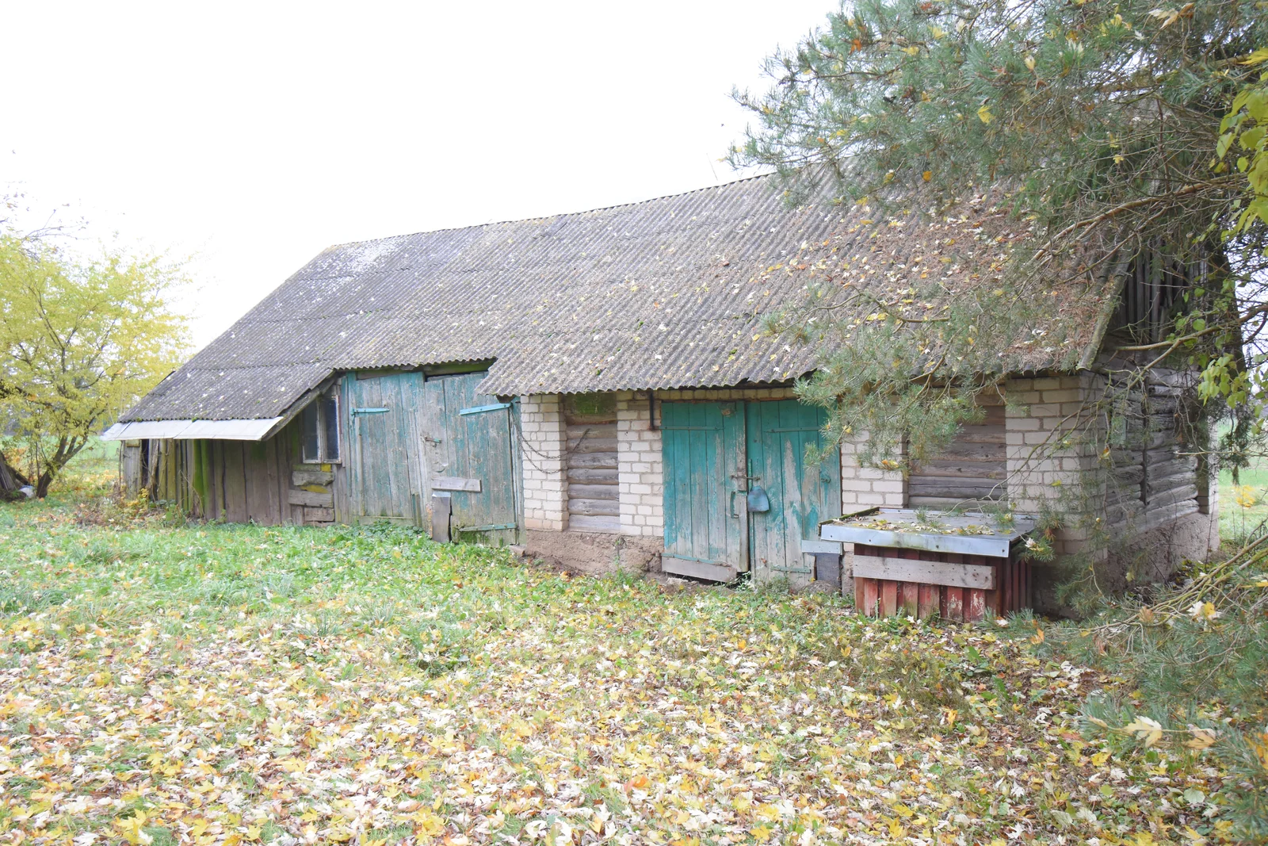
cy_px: 423
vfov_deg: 43.6
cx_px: 634
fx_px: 1057
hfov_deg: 61.9
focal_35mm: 30
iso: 500
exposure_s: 1/60
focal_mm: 20
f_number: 5.6
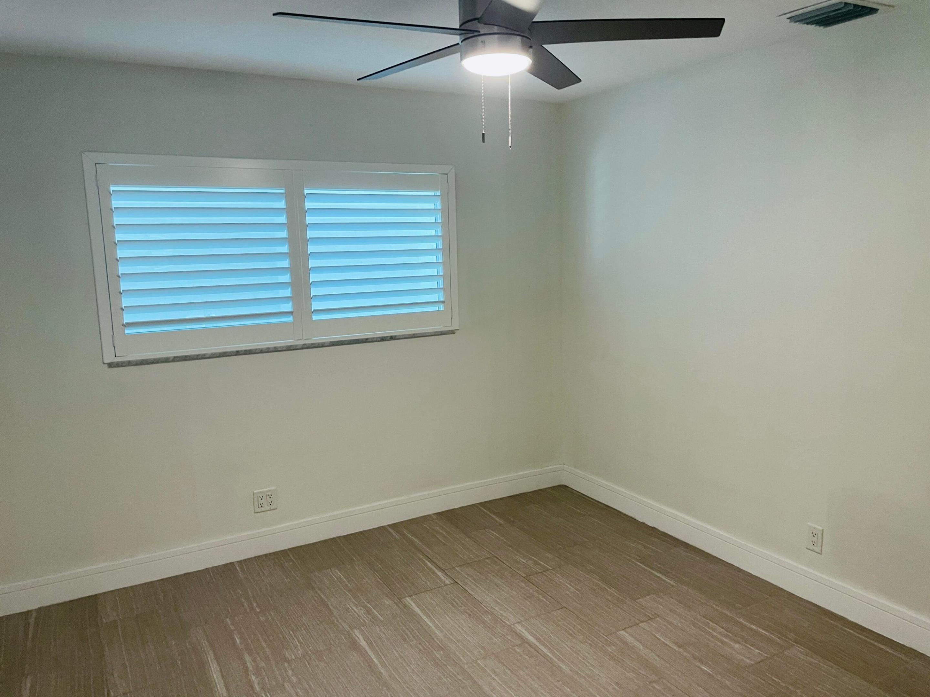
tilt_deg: -9.3
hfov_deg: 67.3
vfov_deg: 53.1
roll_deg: +3.1
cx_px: 465
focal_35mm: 26
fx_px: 699
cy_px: 348
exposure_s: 1/60
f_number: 1.6
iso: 100
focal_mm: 4.2
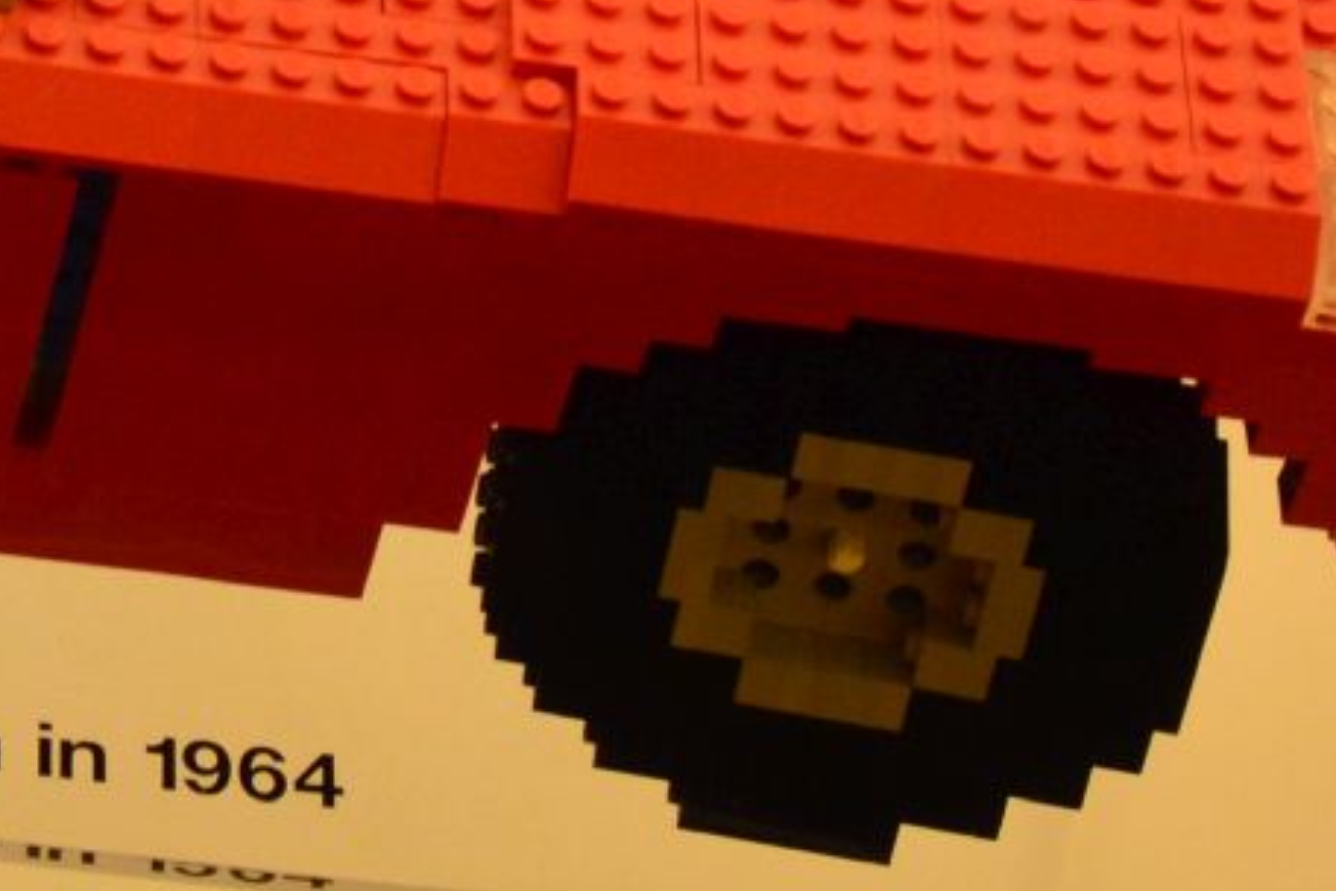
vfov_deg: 6.8
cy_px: -138
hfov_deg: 9.9
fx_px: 7496
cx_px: -628
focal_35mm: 202
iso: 1250
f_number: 5
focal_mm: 32
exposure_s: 1/160
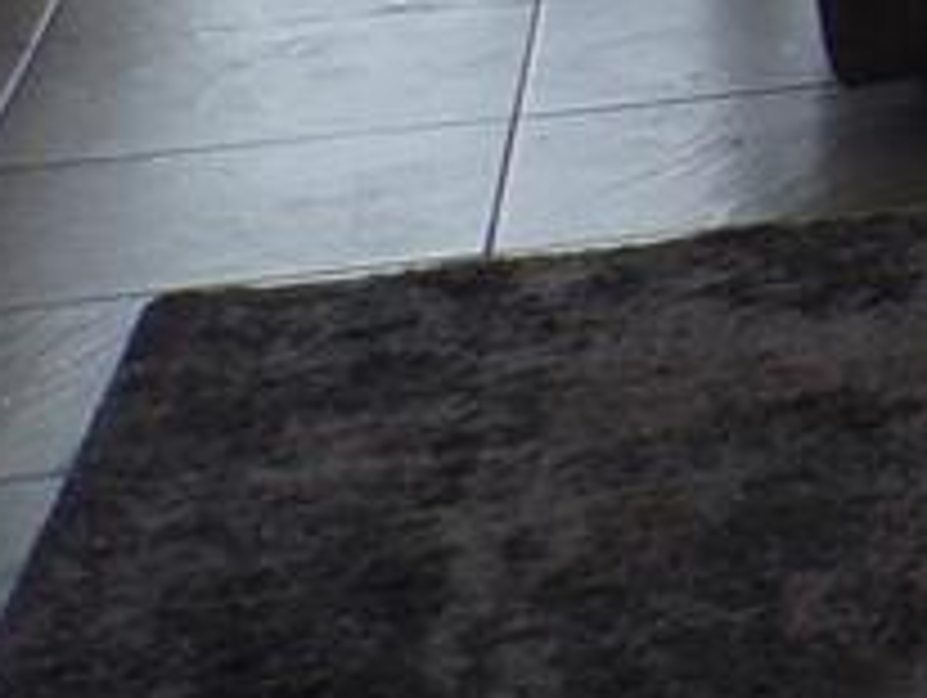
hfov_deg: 8.2
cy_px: -1049
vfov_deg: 7.4
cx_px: 3213
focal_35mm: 186
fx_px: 4987
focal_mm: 4.3
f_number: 4.3
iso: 80
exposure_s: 1/70
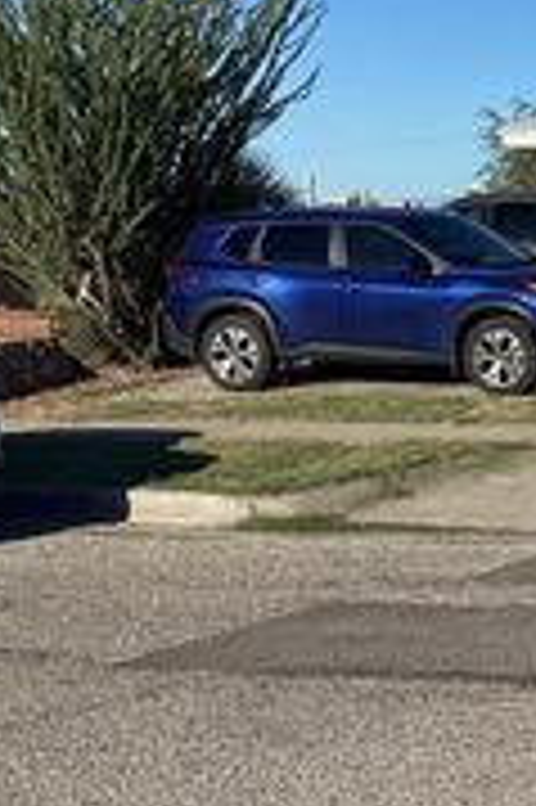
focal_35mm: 90
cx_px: 950
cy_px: 453
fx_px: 2014
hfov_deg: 13.6
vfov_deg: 22.6
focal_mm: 3.3
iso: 25
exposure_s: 1/1988
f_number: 2.4
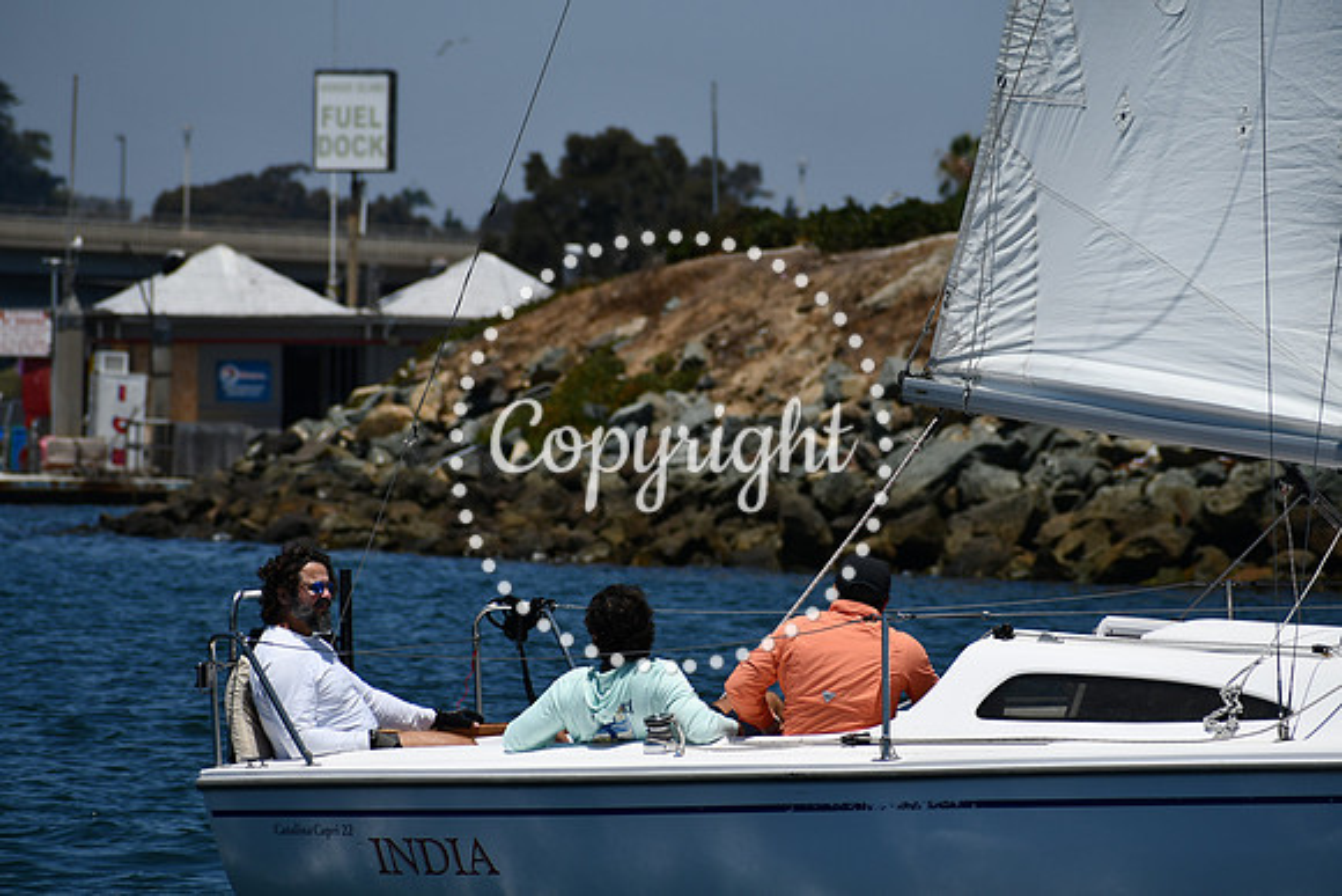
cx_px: 671
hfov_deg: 6.0
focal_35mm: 345
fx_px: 12863
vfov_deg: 4.0
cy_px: 448
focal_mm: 230
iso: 200
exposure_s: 1/2000
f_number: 8
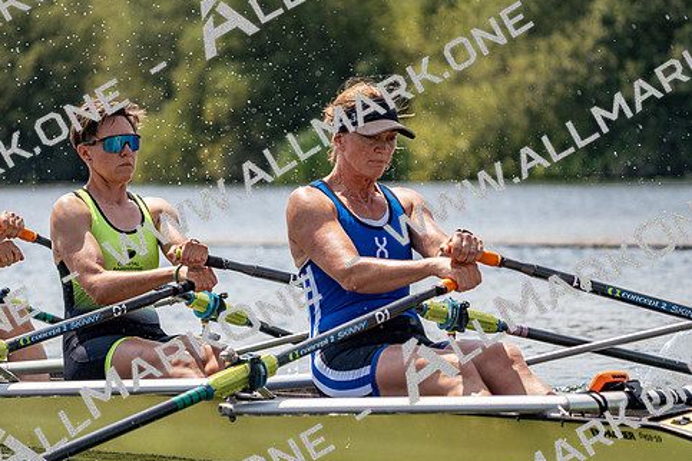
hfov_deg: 8.6
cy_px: 270
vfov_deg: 5.7
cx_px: 279
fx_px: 4613
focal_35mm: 240
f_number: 5.6
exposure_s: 1/1600
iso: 200
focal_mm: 200
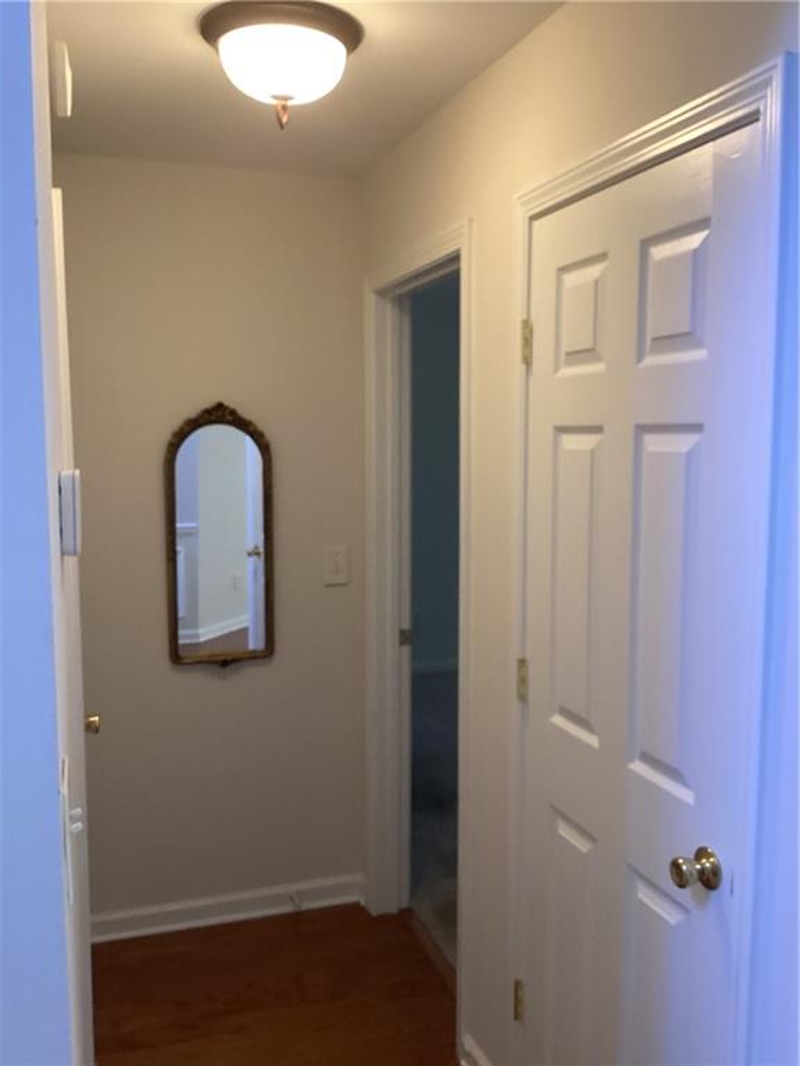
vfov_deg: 58.4
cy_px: 533
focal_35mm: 31
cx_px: 400
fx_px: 955
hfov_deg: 45.4
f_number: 2.4
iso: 250
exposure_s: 1/60
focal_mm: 3.3
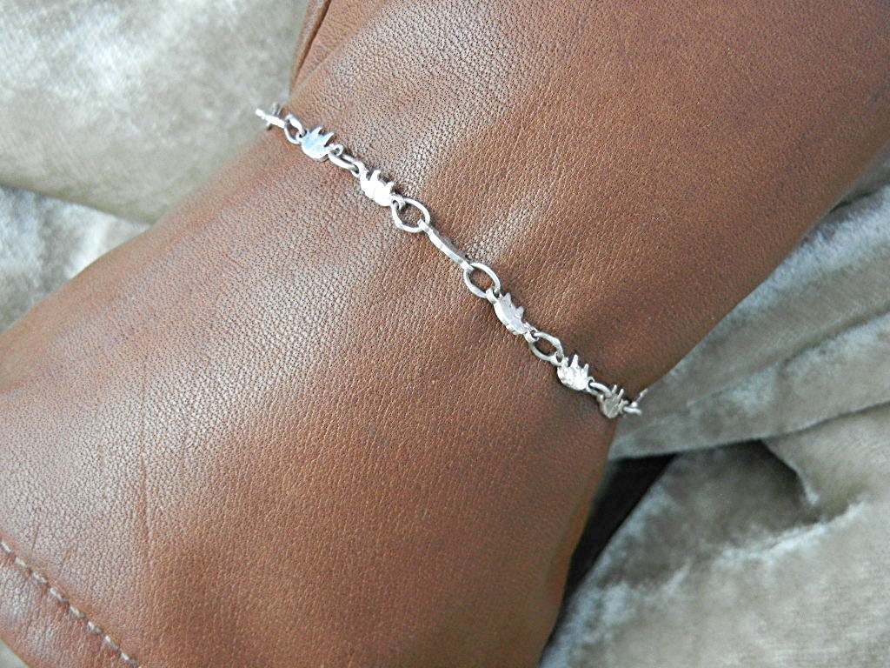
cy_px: 334
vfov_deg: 21.6
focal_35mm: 68
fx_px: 1748
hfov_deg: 28.6
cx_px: 445
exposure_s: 1/3
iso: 200
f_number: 4.1
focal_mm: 12.2
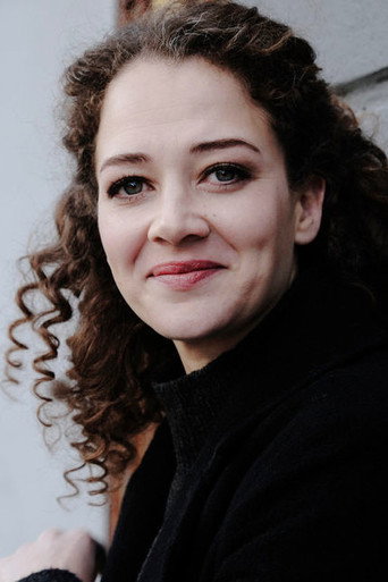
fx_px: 1342
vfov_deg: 24.5
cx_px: 194
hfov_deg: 16.5
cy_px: 291
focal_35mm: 83
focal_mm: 55
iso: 320
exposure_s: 1/125
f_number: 6.4
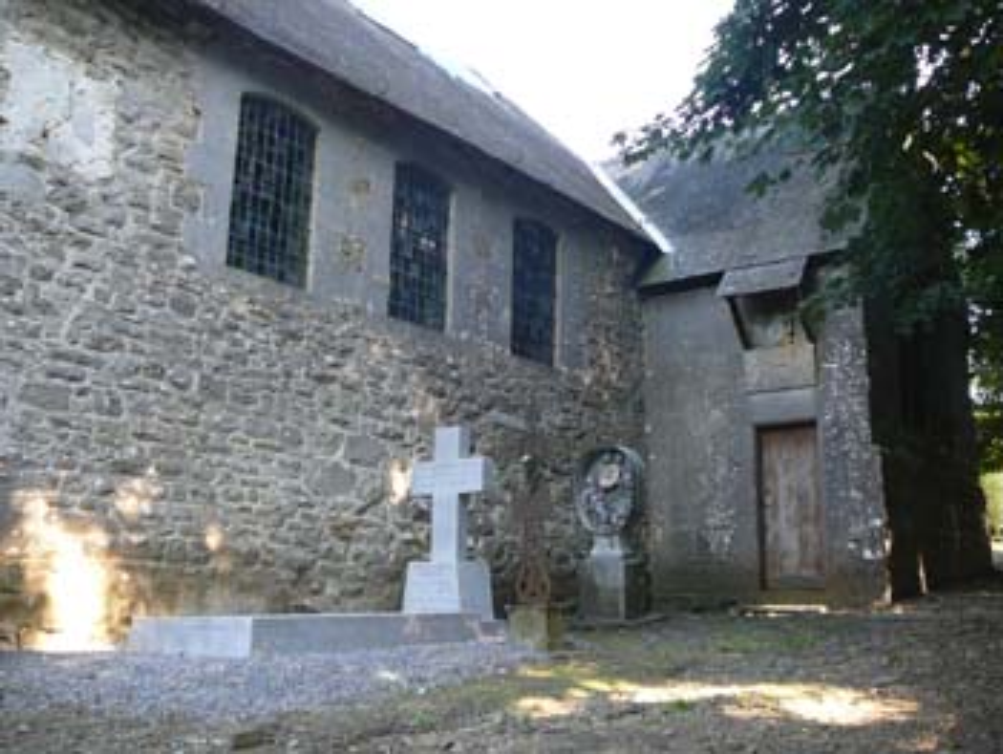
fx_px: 1015
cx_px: 502
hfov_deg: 52.6
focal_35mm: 35
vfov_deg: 40.7
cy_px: 377
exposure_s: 1/60
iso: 80
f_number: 2.8
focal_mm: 5.2
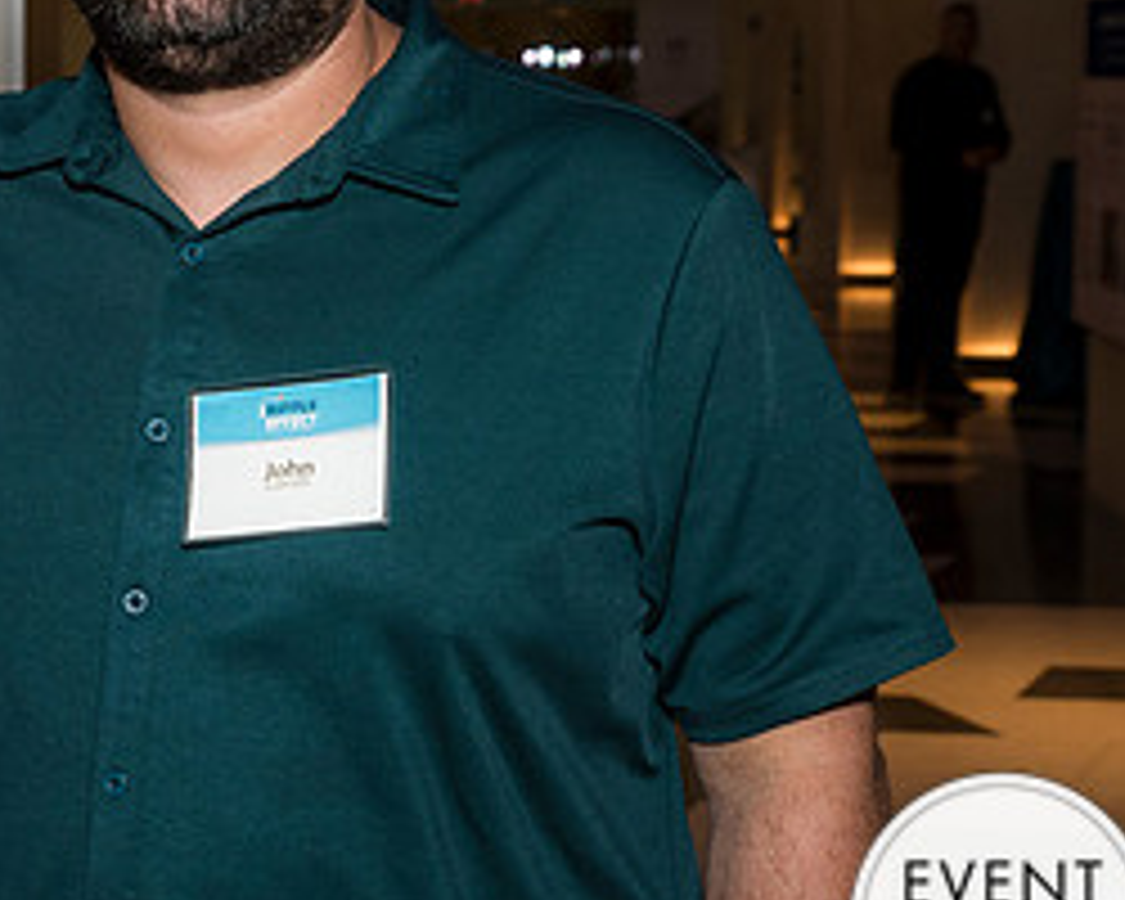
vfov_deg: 15.7
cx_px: 0
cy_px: 353
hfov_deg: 19.0
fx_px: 3263
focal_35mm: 98
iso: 800
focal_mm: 45
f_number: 5.6
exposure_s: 1/125
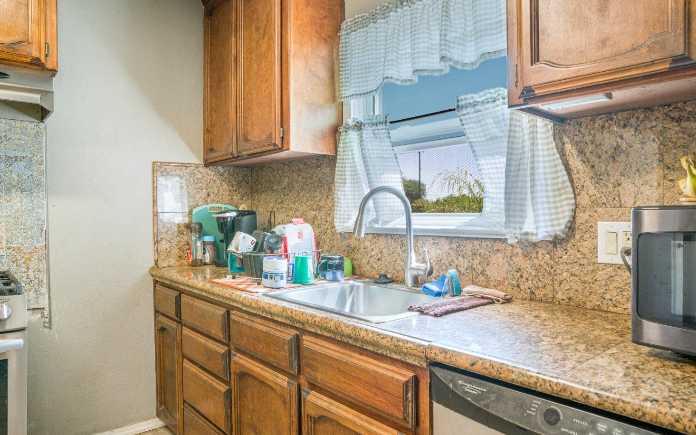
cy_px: 218
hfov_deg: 74.8
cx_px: 350
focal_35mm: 24
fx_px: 455
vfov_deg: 51.1
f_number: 8
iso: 100
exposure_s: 1/3
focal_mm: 23
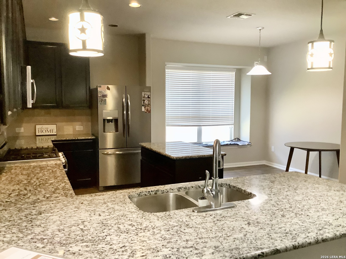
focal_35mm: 31
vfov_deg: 45.4
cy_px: 130
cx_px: 173
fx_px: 310
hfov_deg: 58.4
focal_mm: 3.3
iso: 320
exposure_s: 1/60
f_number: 2.4
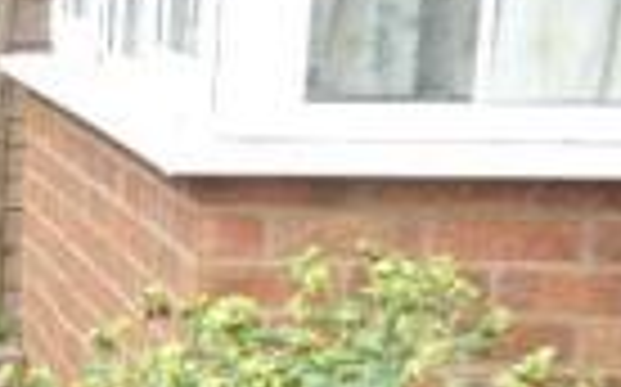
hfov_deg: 13.3
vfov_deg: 9.0
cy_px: 484
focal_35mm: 143
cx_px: -466
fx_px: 2418
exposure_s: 1/200
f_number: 3.4
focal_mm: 5.8
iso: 200
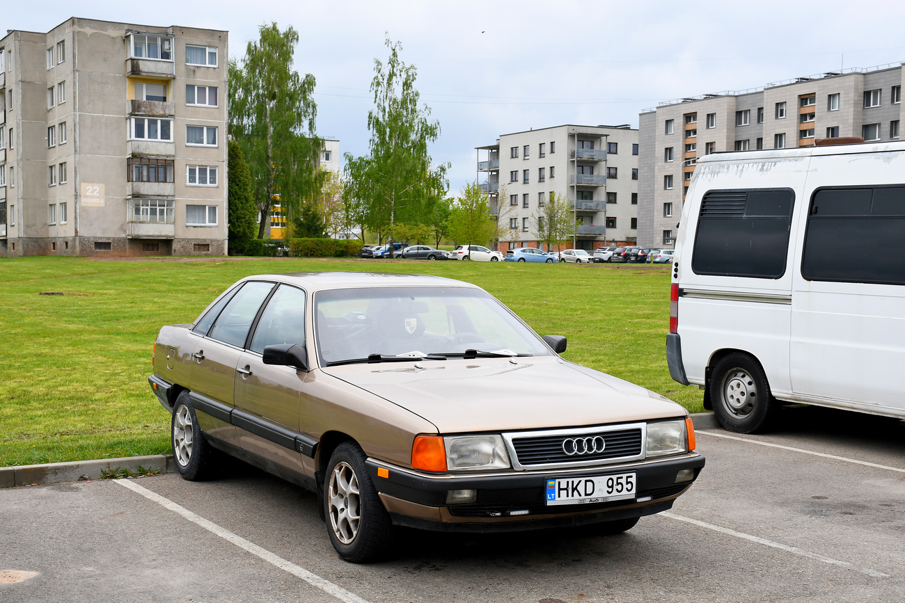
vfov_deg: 28.1
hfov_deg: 41.1
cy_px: 302
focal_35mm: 48
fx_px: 1207
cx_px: 452
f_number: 6.3
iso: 200
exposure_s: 1/320
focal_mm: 32
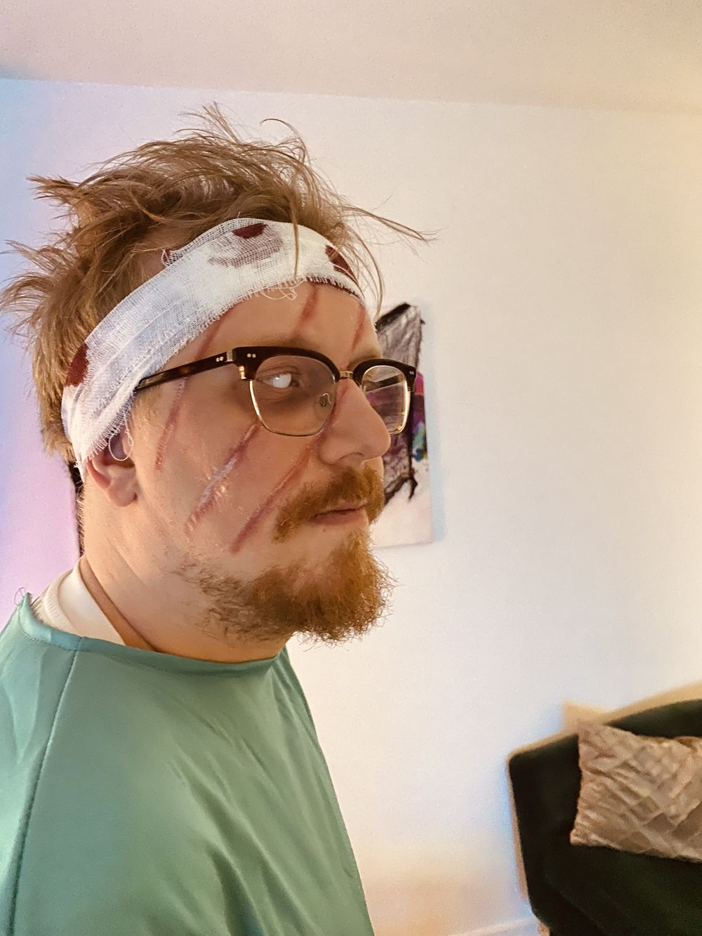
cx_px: 351
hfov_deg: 53.1
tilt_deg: -4.1
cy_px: 468
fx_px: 703
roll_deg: +3.1
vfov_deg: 67.3
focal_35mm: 26
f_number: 1.8
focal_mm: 4.25
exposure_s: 1/24
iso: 1000
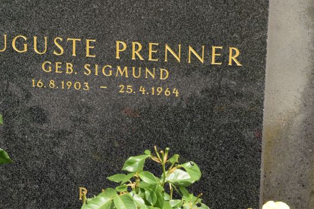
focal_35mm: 117
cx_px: 116
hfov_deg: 17.5
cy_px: 73
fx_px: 1020
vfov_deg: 11.7
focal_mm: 52
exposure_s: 1/250
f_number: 8
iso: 250
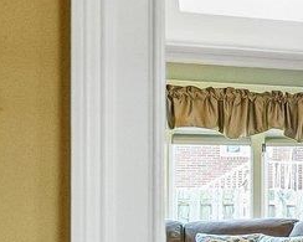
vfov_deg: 8.1
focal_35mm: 189
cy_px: 219
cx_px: 1048
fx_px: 1694
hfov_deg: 8.0
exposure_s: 1/25
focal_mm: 24
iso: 640
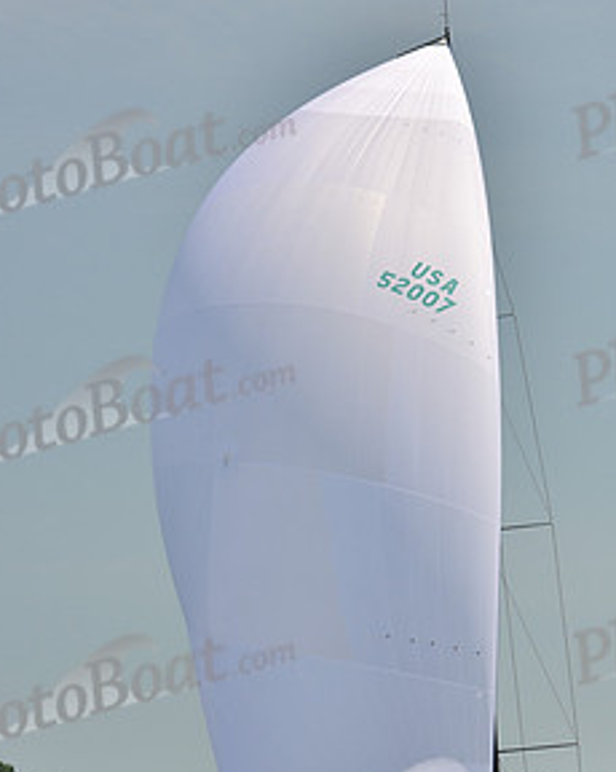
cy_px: 515
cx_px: 435
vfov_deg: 10.2
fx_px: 4312
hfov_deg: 8.2
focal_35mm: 189
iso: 250
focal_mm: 100
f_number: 6.3
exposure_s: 1/640
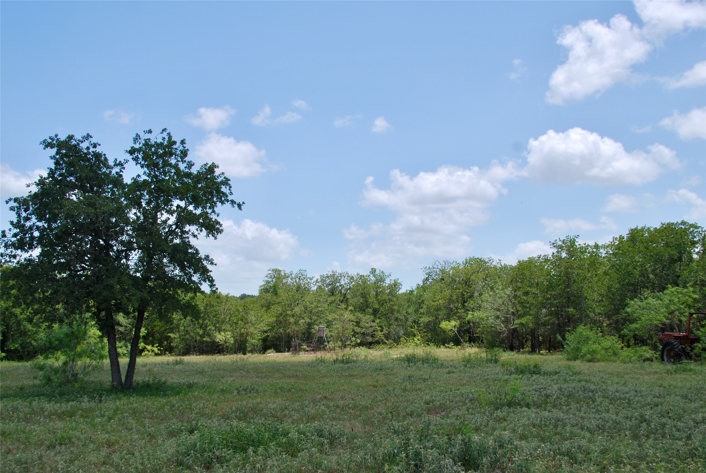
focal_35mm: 44
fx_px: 854
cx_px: 353
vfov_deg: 30.9
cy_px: 236
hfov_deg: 44.9
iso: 100
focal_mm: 29
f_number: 8
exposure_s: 1/250
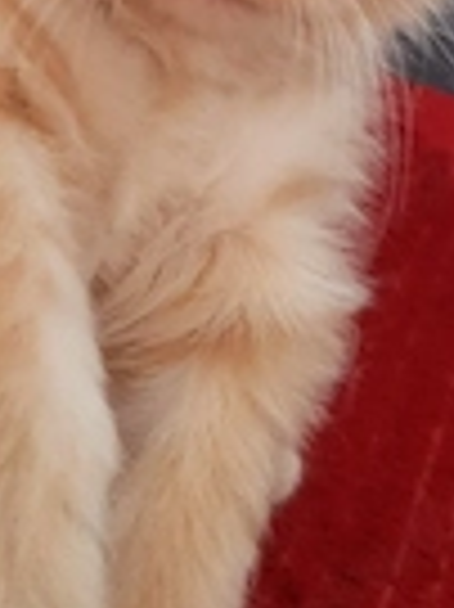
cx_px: 103
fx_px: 1349
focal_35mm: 77
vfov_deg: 23.7
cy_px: -68
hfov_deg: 19.0
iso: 125
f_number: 1.7
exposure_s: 1/50
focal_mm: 3.93
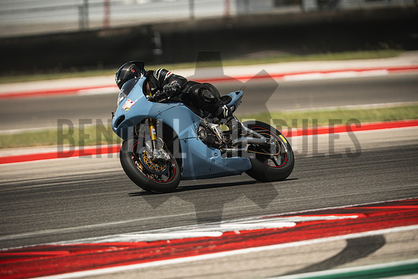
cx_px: 209
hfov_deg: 4.9
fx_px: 4878
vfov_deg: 3.3
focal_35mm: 420
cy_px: 140
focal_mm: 280
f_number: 3.2
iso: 160
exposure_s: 1/1250
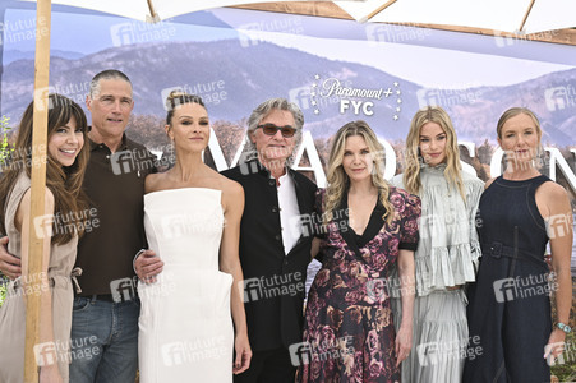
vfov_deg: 37.8
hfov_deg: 54.5
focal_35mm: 35
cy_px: 192
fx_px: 560
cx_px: 288
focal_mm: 35
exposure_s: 1/320
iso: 250
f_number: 7.1
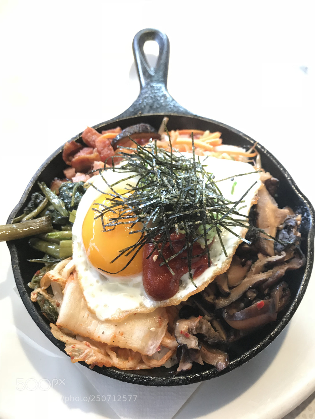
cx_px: 158
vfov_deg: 63.4
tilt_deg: -60.2
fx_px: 340
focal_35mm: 28
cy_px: 210
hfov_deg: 49.7
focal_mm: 3.99
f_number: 1.8
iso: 40
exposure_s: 1/17
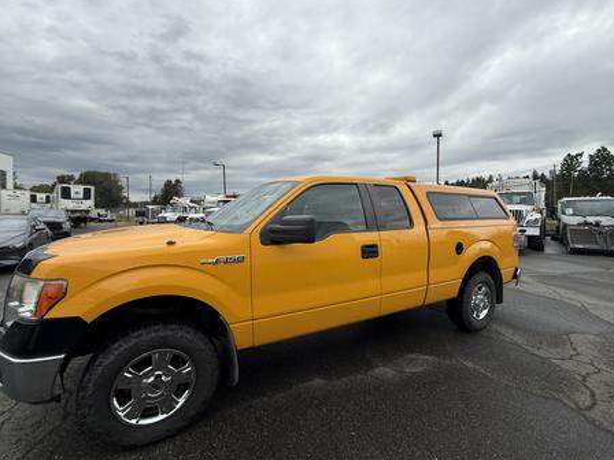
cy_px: 218
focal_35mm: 15
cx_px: 306
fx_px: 266
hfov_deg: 98.2
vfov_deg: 81.7
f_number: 2.2
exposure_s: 1/1399
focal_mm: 2.22
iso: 50
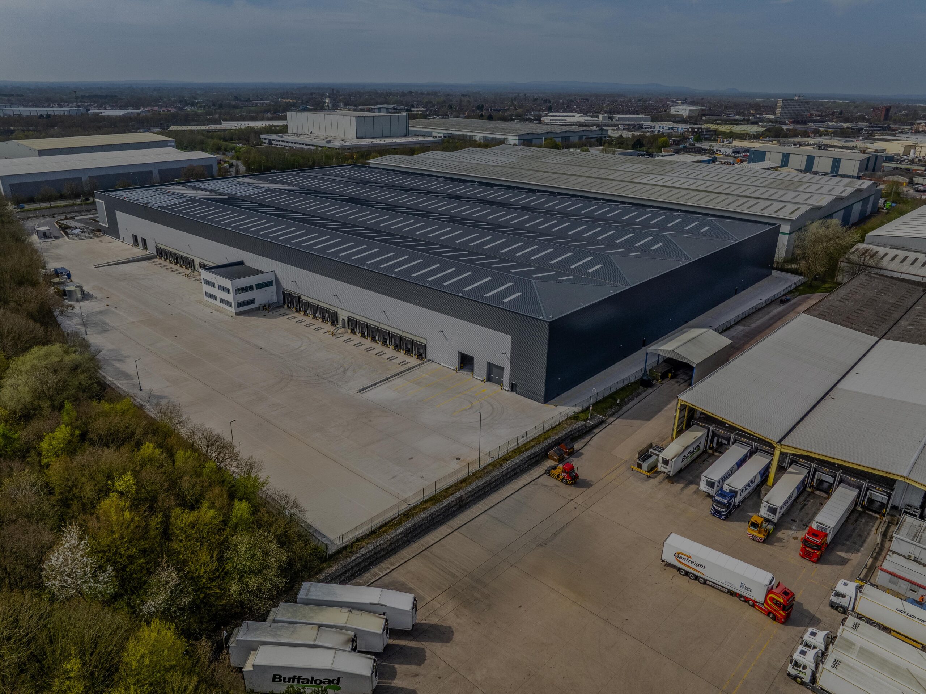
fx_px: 642
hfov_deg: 71.6
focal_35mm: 24
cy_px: 347
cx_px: 463
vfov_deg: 56.8
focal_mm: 12.29
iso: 100
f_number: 10
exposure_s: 1/320
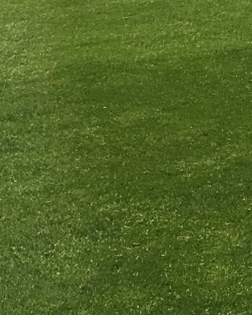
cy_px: -299
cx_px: 745
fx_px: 1510
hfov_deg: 8.2
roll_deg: +1.3
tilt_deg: +2.1
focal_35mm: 162
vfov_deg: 10.9
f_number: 2.2
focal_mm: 4.15
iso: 25
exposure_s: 1/1637
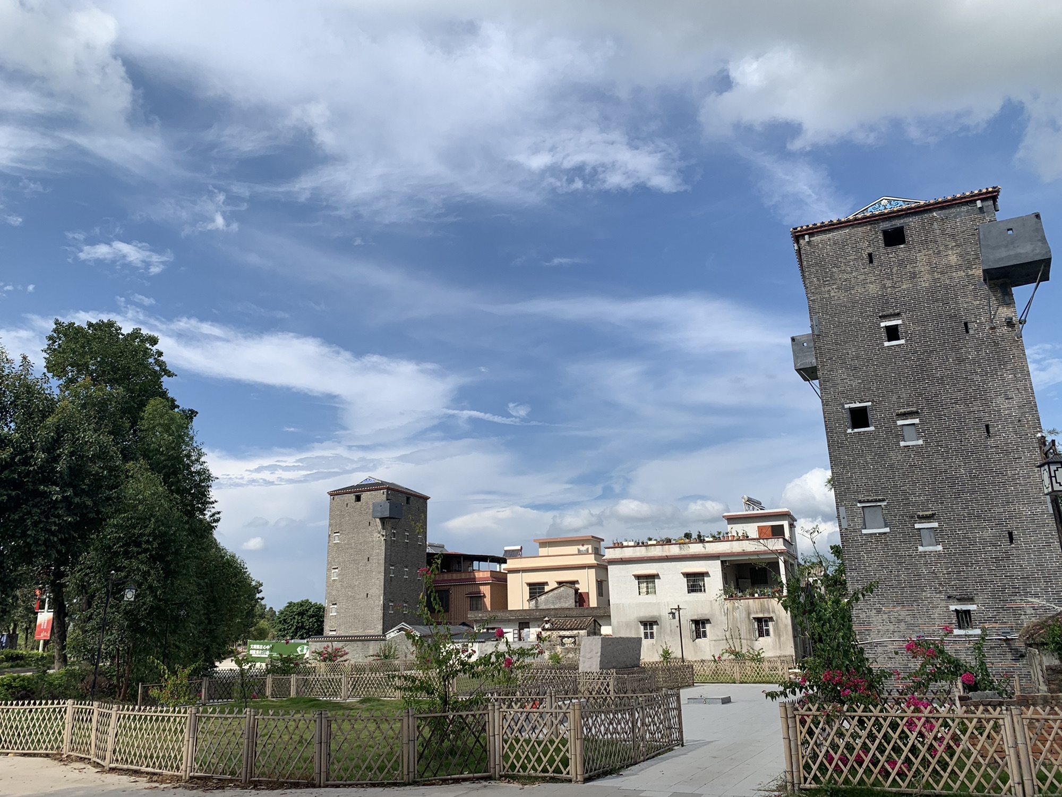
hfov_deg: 67.3
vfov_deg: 53.1
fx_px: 798
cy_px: 398
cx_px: 531
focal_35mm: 26
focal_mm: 4.25
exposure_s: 1/2994
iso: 25
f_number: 1.8
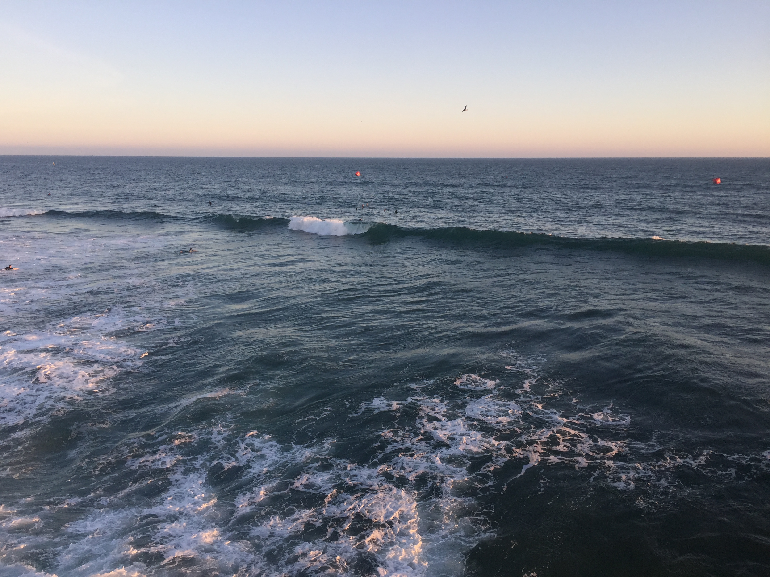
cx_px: 385
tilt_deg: -10.2
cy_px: 288
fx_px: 645
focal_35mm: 29
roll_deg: -1.7
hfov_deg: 61.7
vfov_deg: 48.2
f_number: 2.2
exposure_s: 1/501
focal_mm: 4.15
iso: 32
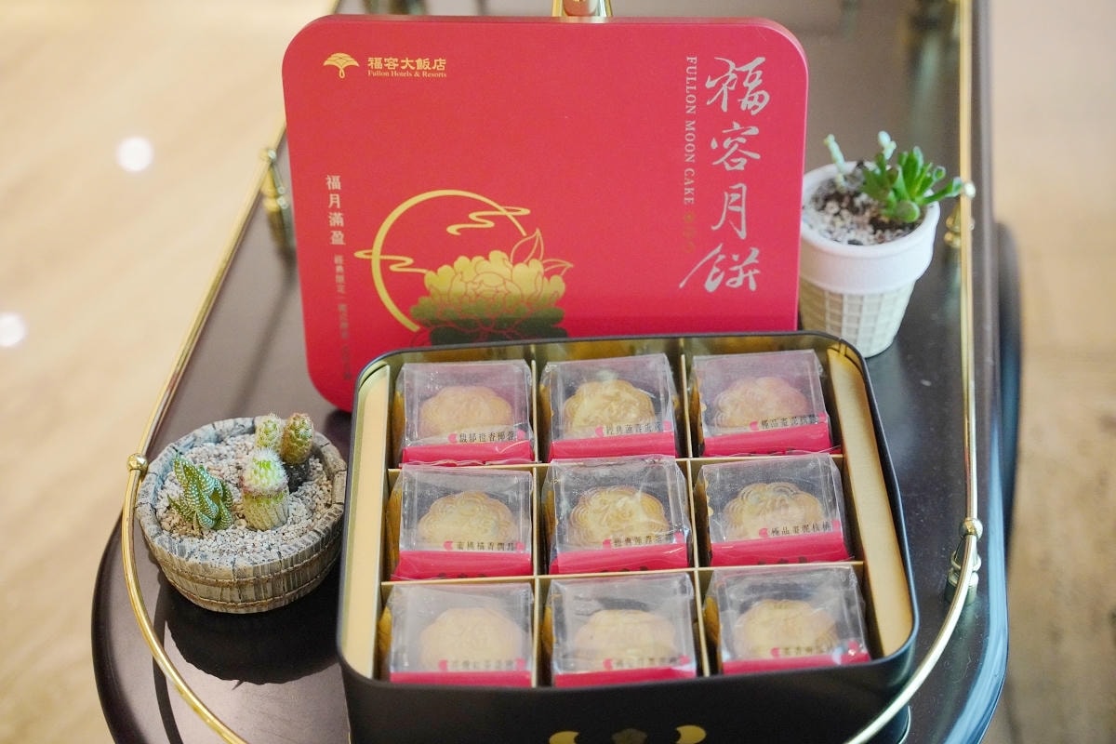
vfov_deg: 23.0
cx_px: 558
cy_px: 372
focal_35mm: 59
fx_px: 1829
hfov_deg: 33.9
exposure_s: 1/160
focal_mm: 59
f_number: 2.8
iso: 8000
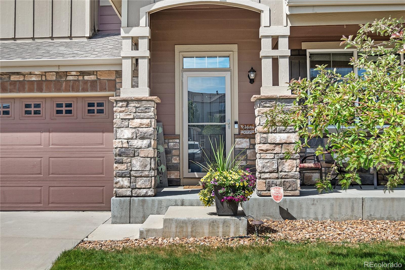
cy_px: 135
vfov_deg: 29.9
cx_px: 202
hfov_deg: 43.6
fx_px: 506
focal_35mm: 45
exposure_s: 1/1600
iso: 100
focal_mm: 30
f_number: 5.6
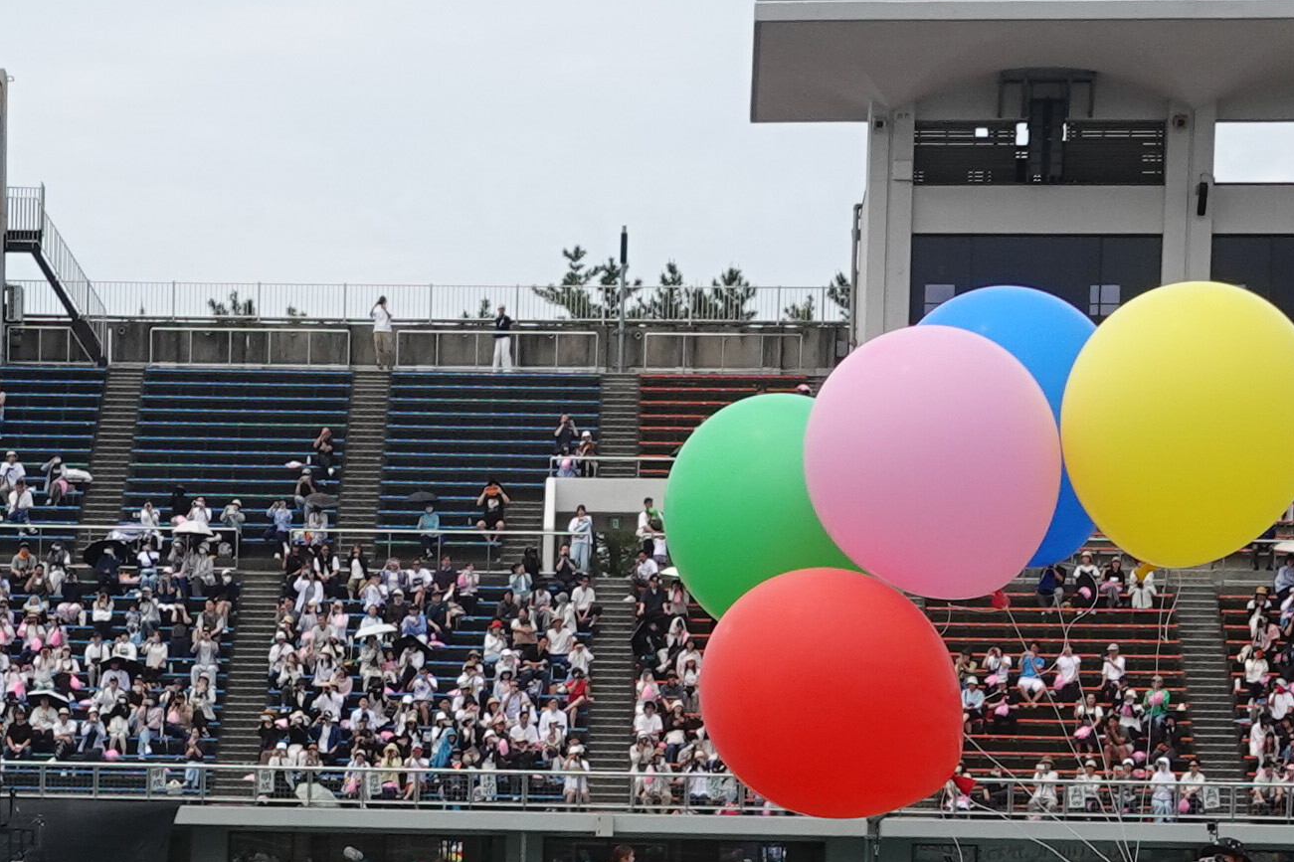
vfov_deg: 10.9
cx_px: 158
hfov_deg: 16.6
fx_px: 4384
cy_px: 1216
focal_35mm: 122
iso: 100
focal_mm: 10.59
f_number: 4
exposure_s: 1/1000
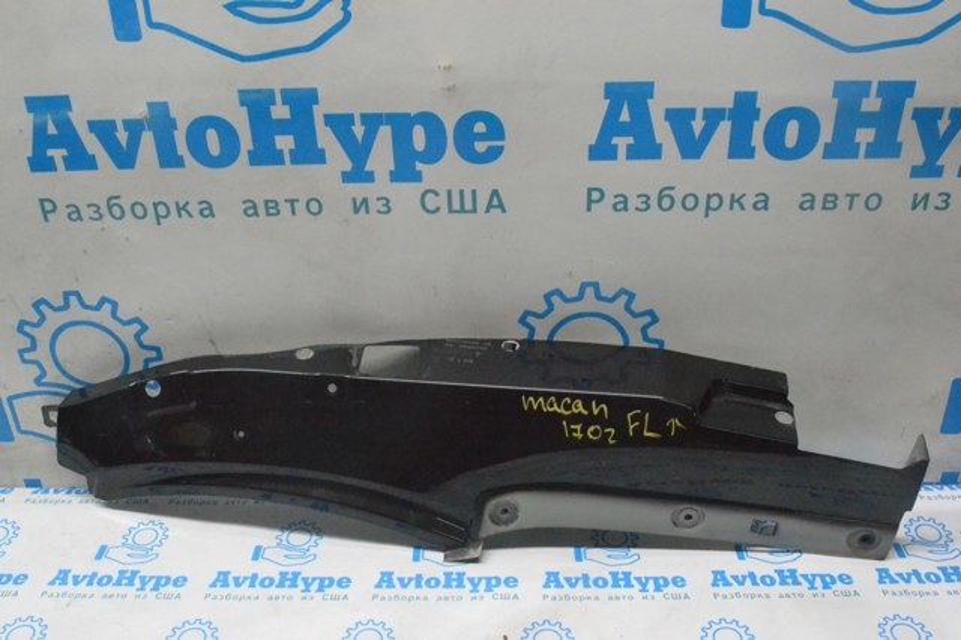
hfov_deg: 57.2
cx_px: 480
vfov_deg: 39.9
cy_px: 320
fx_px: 880
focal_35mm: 33
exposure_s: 1/160
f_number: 10
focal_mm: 22
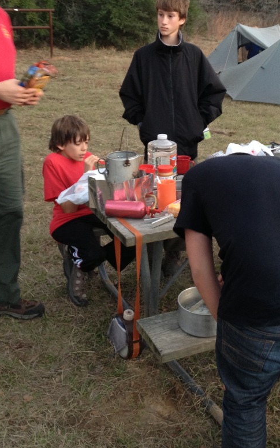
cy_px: 152
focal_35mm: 51
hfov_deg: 25.3
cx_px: 151
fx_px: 623
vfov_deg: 39.1
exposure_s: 1/20
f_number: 2.4
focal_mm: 4.28
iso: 100
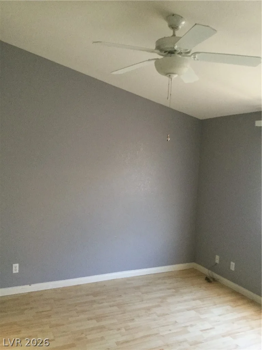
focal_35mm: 31
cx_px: 131
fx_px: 313
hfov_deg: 45.4
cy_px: 175
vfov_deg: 58.4
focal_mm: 3.3
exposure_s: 1/24
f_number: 2.4
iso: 200
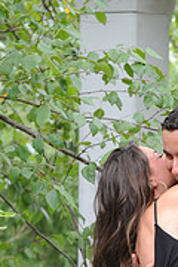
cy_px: 331
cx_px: 234
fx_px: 2269
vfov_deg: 6.7
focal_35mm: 306
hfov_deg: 4.5
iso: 500
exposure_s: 1/100
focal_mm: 95
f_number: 5
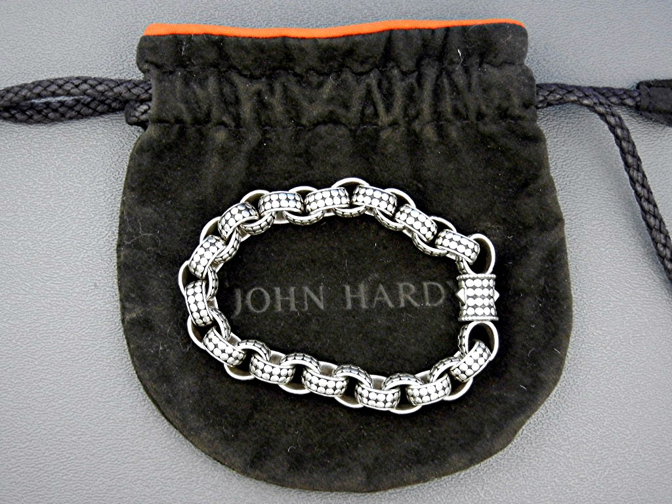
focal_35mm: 52
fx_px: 1009
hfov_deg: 36.8
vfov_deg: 28.0
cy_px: 252
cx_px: 336
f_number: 3.9
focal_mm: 9.3
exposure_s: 1/4.1
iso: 200
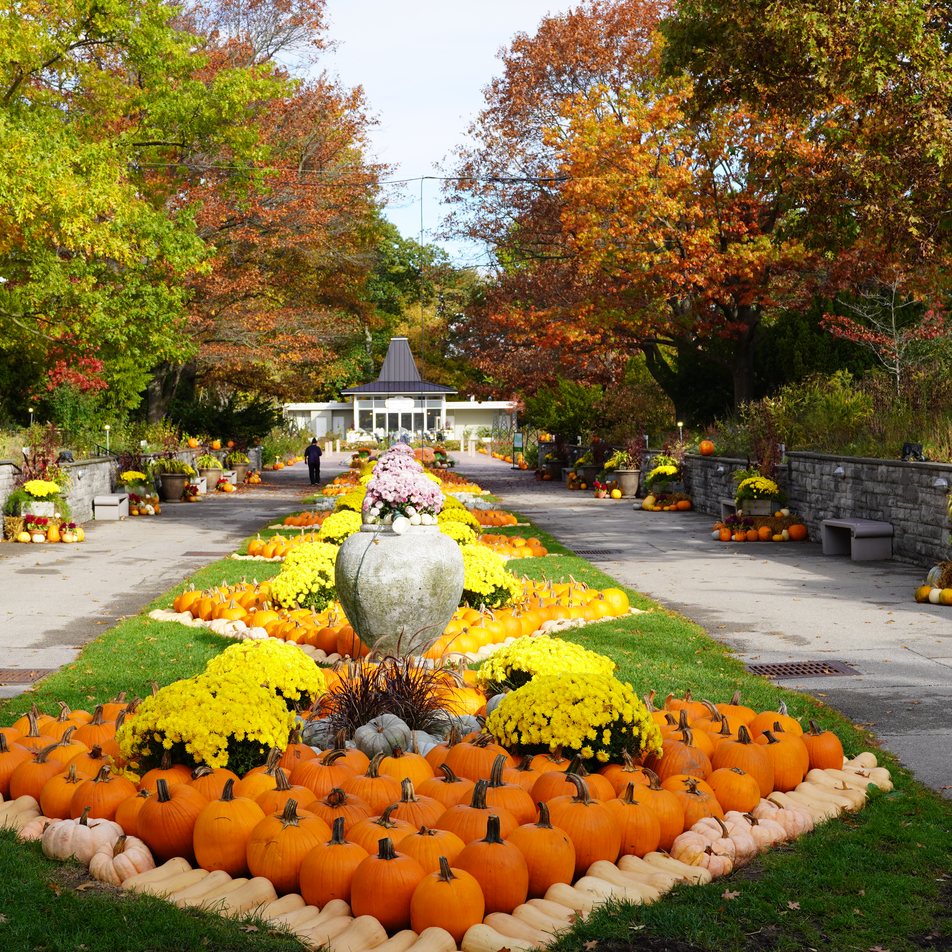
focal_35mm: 55
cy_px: 492
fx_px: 1722
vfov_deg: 30.9
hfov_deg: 30.9
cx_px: 409
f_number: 5
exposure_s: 1/250
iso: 100
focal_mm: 27.5
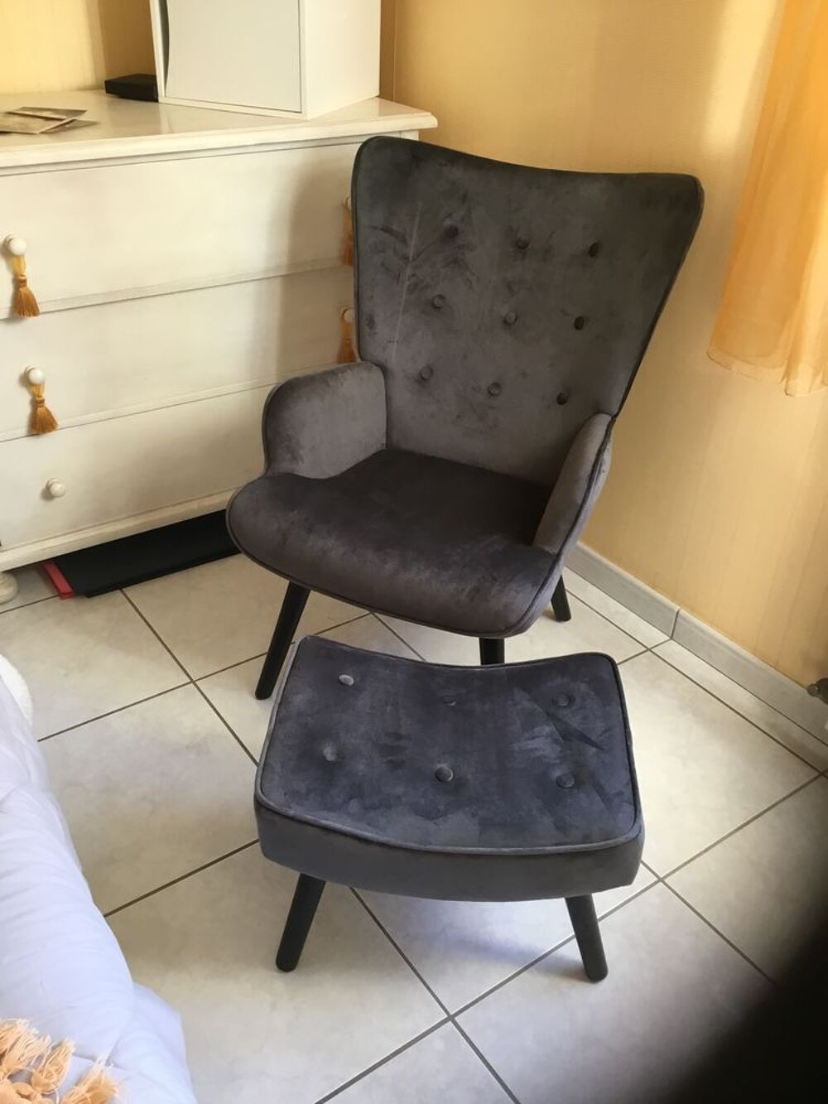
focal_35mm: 31
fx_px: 989
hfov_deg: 45.4
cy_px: 552
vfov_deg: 58.3
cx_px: 414
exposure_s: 1/33
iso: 80
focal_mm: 3.3
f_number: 2.4
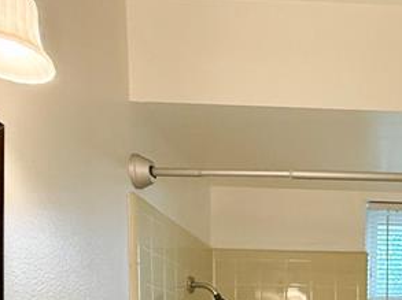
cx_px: 410
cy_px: 412
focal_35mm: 49
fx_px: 568
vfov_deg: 24.8
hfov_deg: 35.0
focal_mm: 2.22
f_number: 2.2
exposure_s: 1/120
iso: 250
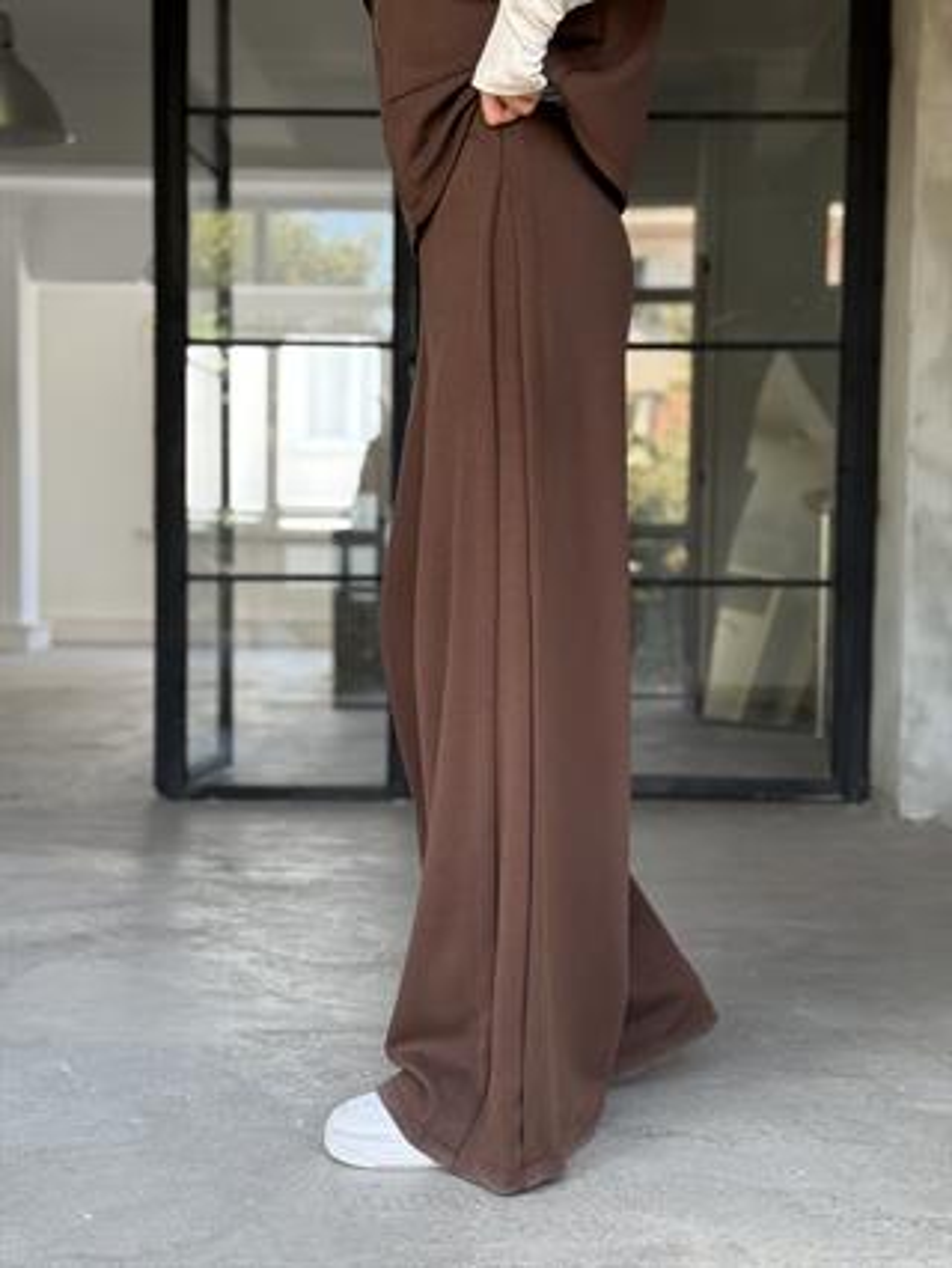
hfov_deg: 30.3
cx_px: 476
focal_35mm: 48
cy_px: 634
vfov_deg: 39.6
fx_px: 1758
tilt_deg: -2.4
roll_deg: -1.0
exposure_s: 1/60
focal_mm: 6.76
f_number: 1.78
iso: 125
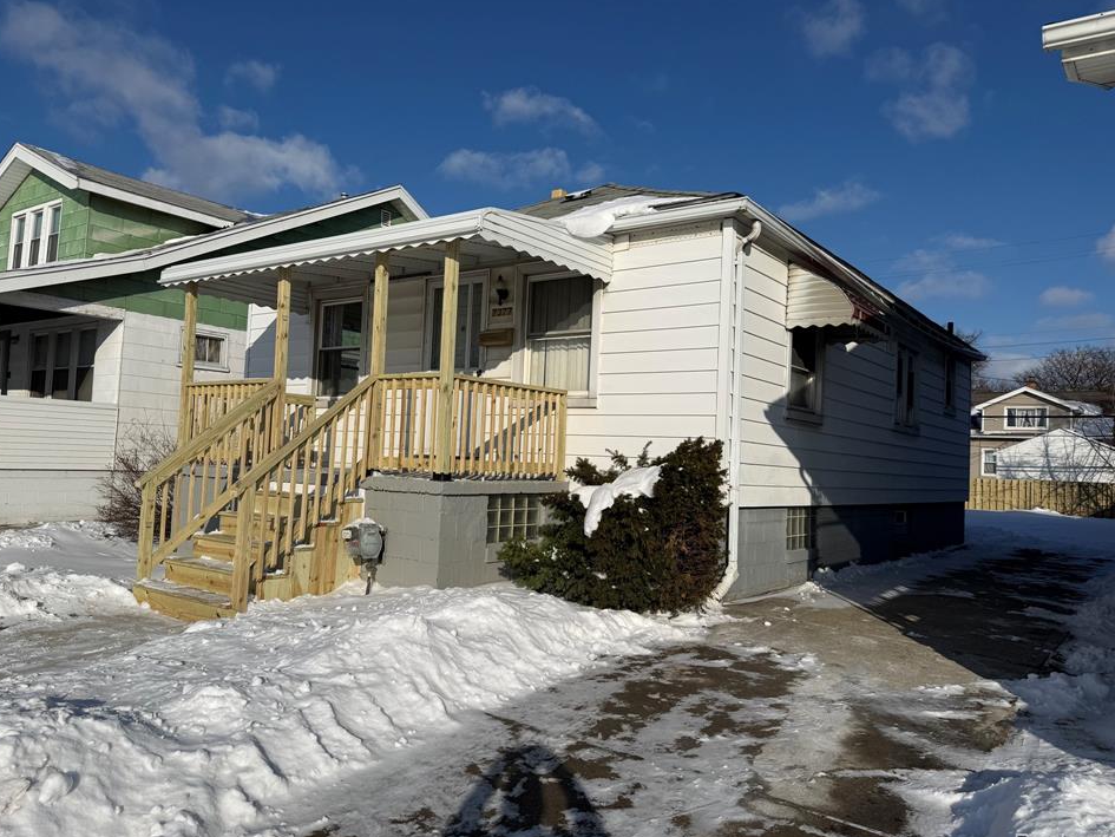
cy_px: 408
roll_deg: -2.9
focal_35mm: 26
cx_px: 530
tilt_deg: +2.2
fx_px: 838
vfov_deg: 53.1
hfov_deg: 67.3
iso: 80
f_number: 1.78
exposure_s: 1/14286
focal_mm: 6.76
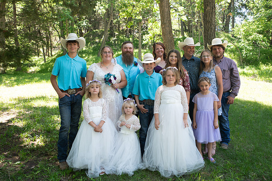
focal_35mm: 32
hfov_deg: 59.1
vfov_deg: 41.4
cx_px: 136
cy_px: 82
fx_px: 240
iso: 250
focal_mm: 29
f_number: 5
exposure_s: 1/125
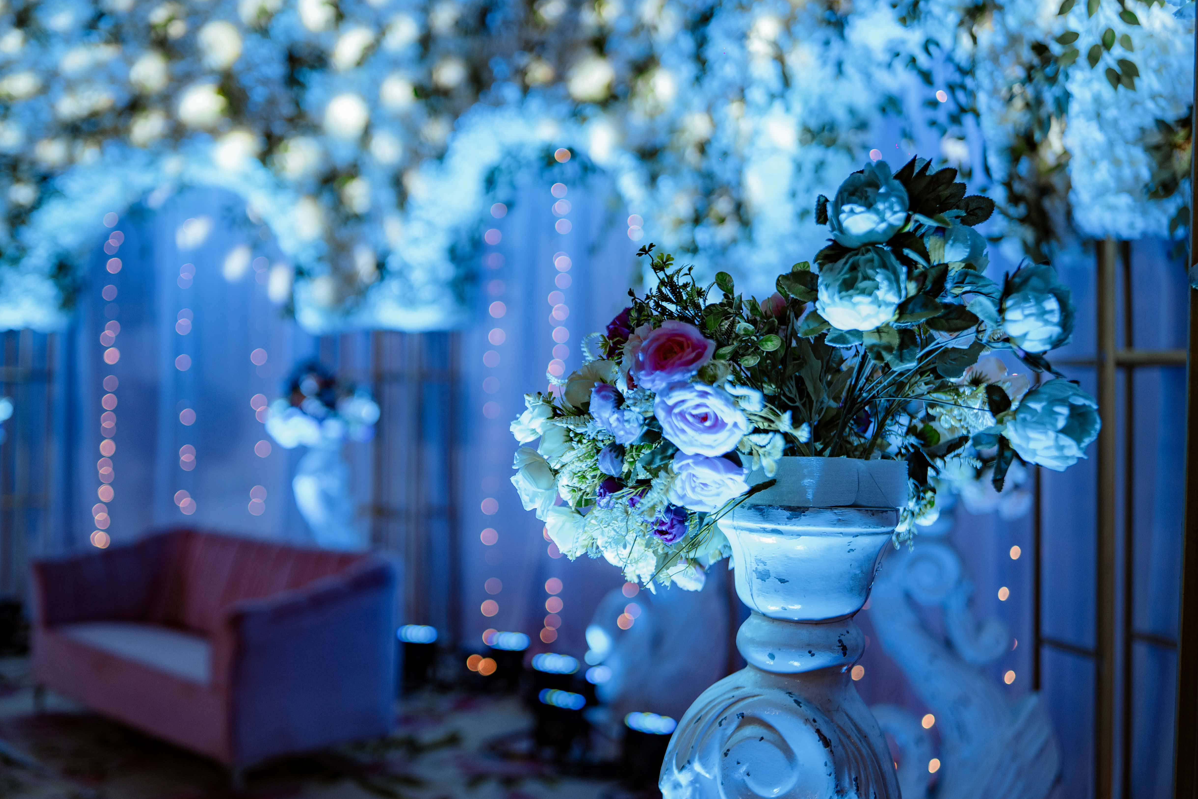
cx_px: 607
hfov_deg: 45.4
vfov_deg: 31.2
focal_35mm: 43
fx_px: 1431
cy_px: 370
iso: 250
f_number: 1.4
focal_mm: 35
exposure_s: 1/800
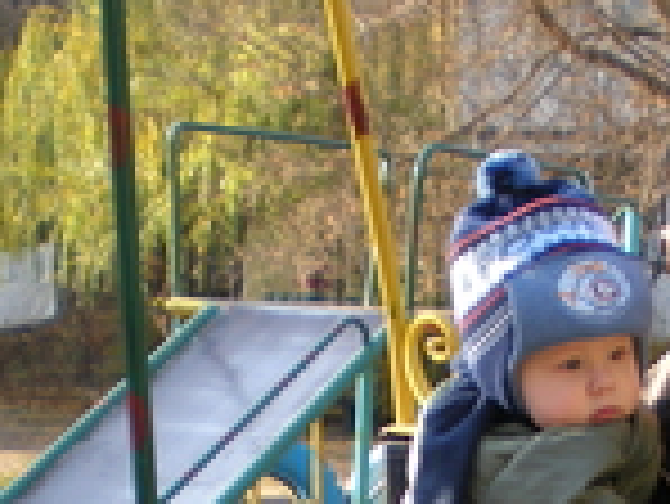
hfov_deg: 16.8
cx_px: 625
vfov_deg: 12.4
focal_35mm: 115
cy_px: 693
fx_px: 2228
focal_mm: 6.3
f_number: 3.1
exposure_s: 1/97.2
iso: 64
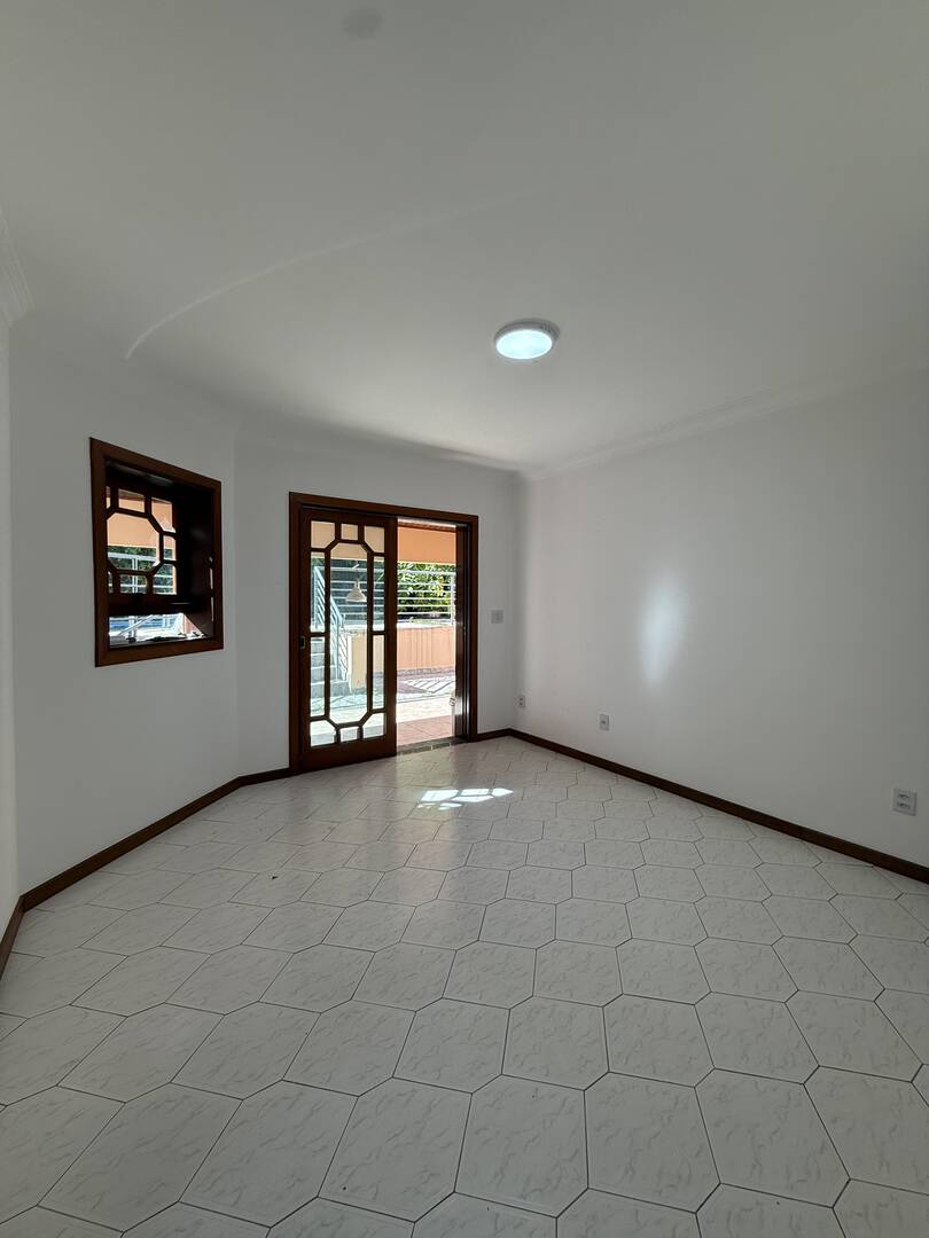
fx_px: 501
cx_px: 464
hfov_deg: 85.7
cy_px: 619
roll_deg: -1.1
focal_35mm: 14
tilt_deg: -1.5
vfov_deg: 102.1
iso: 64
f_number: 2.2
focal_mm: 2.22
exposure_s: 1/214
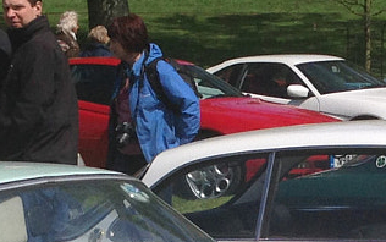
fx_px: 1863
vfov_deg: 7.4
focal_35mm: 177
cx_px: 358
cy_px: 269
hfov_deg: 11.7
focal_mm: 4.12
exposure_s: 1/3623
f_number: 2.4
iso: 50
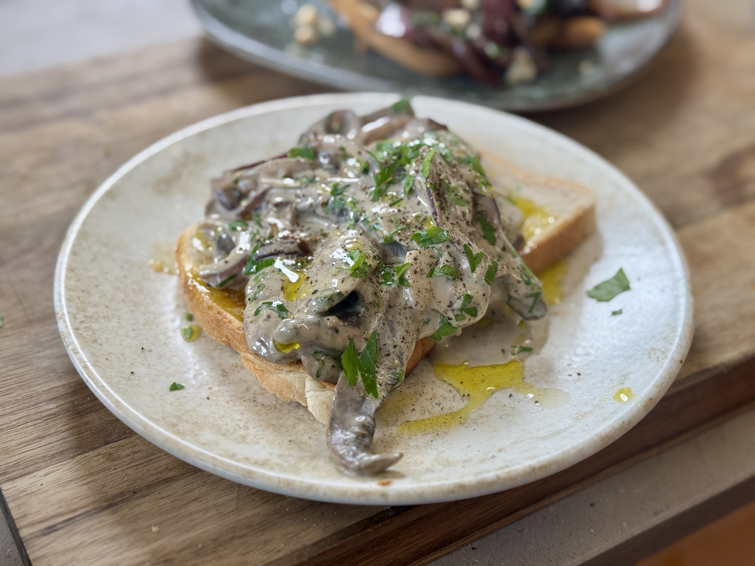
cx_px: 378
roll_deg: -1.1
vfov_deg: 30.3
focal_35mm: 48
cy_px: 283
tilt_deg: -40.6
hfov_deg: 39.7
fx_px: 1047
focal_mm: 6.76
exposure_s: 1/100
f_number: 1.78
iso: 64
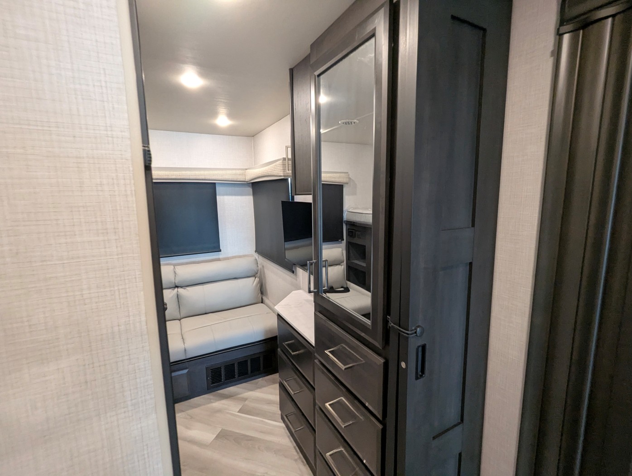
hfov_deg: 94.4
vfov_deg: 78.2
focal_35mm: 16
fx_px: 292
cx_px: 316
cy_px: 238
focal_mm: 2.35
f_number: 2.2
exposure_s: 1/32.6
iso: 310
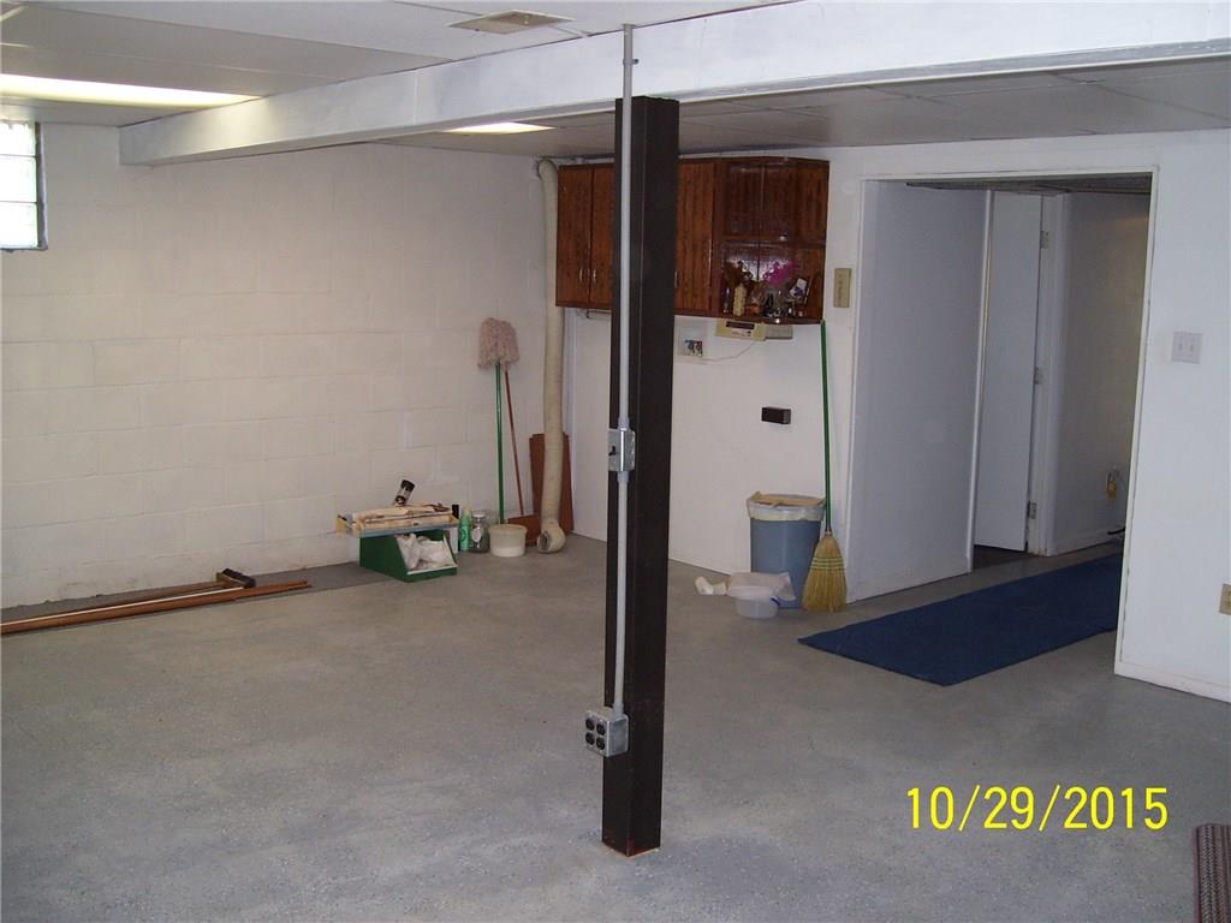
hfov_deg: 51.4
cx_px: 616
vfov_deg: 39.7
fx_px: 1280
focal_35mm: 36
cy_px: 462
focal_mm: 6
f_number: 2.7
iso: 160
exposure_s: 1/60
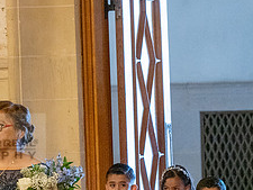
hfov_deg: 6.6
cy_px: 140
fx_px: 2172
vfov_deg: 5.0
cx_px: -49
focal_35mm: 297
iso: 3200
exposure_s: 1/250
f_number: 4
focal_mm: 120
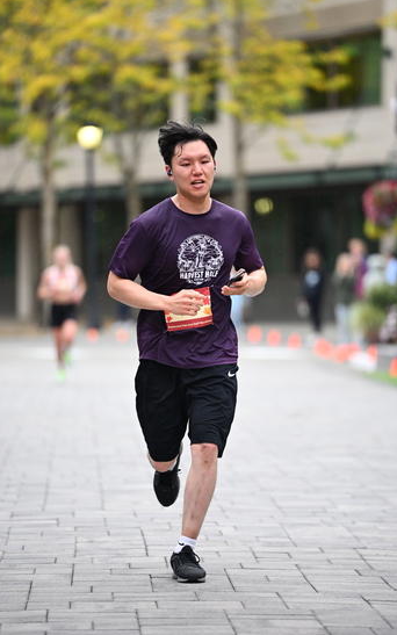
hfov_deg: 6.4
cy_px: 317
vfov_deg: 10.2
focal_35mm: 205
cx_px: 204
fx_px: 3548
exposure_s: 1/1600
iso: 1250
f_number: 2.8
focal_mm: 200
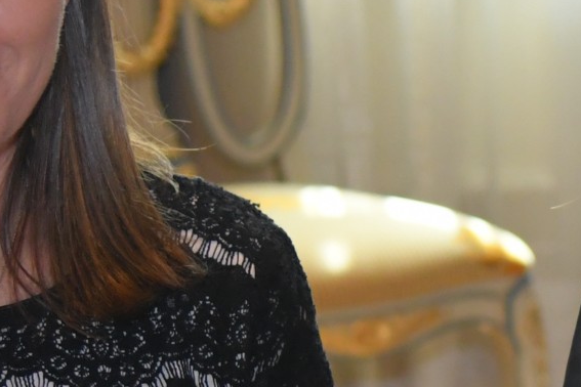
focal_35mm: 268
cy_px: 269
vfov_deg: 5.1
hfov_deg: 7.5
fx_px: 4325
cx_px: 1048
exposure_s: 1/250
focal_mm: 46
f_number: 4
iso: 2000
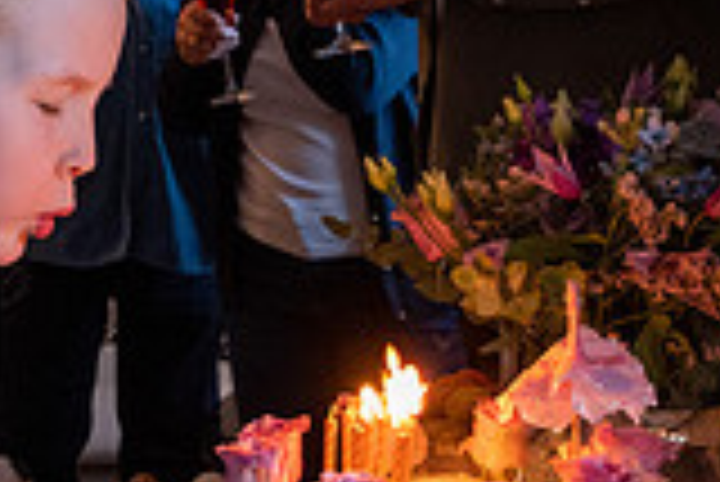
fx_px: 1962
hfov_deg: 20.2
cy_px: 331
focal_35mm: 98
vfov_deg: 14.0
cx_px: 4
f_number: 4
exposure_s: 1/125
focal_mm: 17.7
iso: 1600
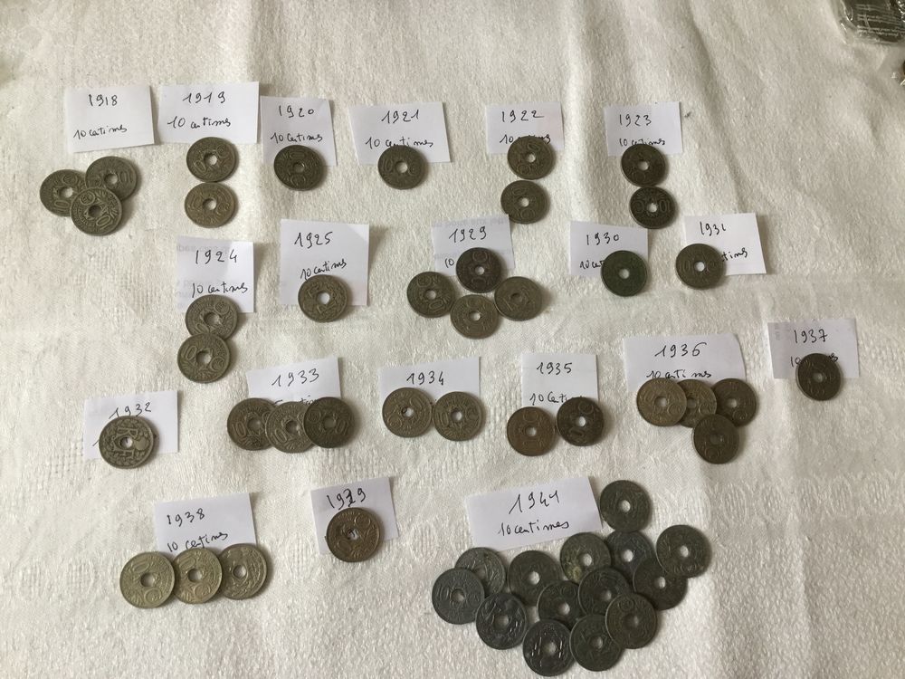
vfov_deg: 45.4
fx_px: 810
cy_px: 340
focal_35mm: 31
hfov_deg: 58.4
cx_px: 452
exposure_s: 1/33
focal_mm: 3.3
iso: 25
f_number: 2.4
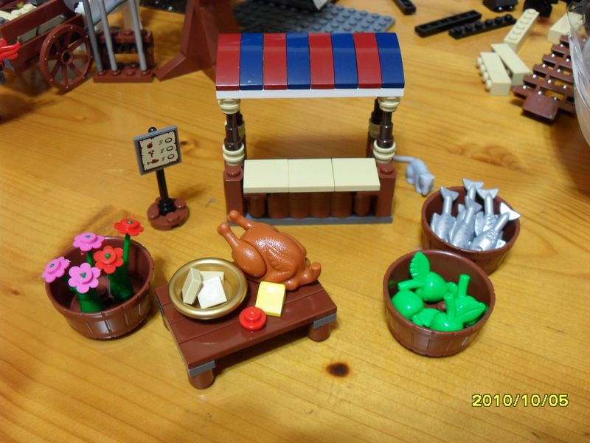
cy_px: 222
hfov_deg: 52.6
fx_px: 597
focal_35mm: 35
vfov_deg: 40.7
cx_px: 295
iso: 200
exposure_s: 1/8
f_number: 2.8
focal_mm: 6.2
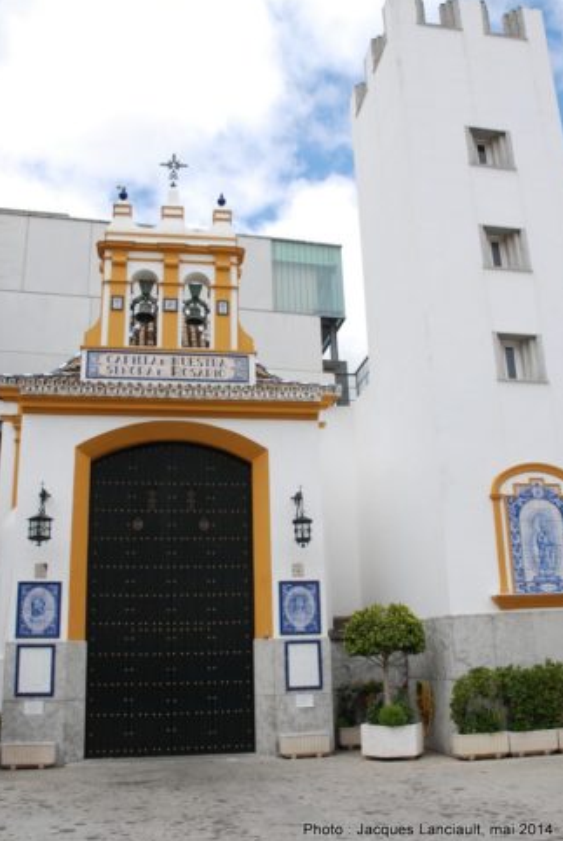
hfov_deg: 46.5
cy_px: 419
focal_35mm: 28
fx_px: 654
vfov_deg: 65.4
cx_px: 282
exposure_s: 1/200
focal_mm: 18
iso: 100
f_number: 7.1
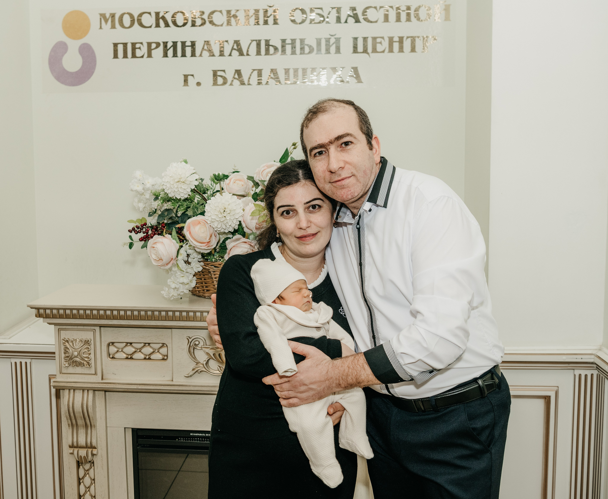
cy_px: 233
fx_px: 733
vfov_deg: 37.6
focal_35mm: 40
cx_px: 265
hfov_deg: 45.0
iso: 320
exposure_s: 1/160
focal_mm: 30
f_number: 4.5
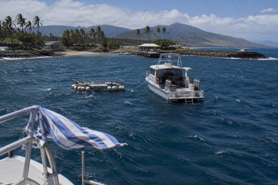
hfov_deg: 41.1
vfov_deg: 28.1
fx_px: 371
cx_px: 139
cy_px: 92
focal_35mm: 48
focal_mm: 48
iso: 200
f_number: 4.5
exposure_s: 1/500
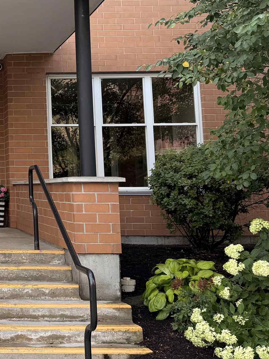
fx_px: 612
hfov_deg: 21.8
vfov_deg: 32.4
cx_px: -102
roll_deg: -0.8
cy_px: 114
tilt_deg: +7.4
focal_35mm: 59
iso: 80
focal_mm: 6.76
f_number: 1.78
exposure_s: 1/355
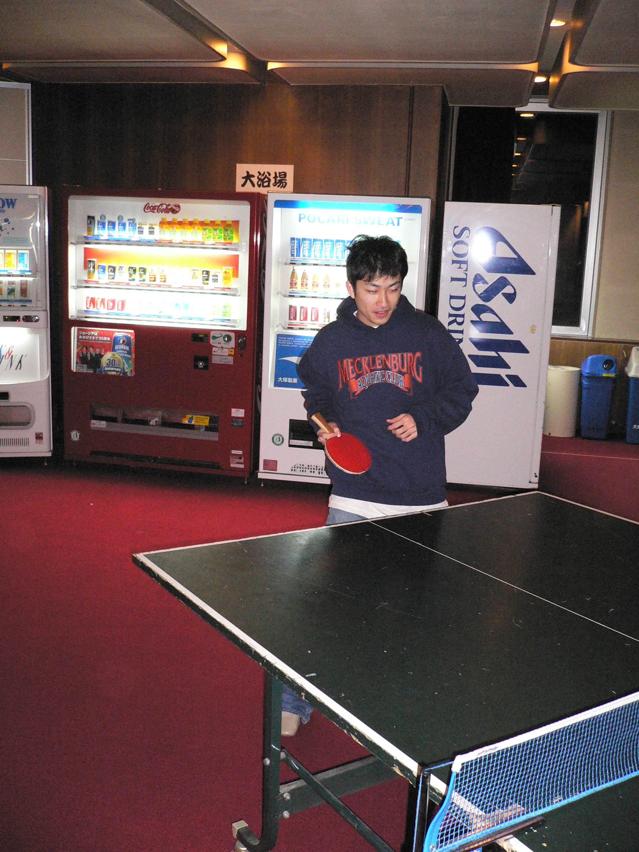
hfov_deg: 40.7
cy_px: 426
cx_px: 320
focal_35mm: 35
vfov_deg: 52.6
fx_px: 861
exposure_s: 1/60
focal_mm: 5.8
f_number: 2.8
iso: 400
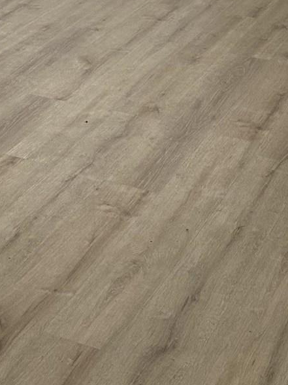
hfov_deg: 15.7
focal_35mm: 94
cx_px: 101
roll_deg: -2.1
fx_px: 1043
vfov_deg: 19.2
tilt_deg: -11.8
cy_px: -125
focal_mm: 6.86
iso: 160
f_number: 1.78
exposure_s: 1/60
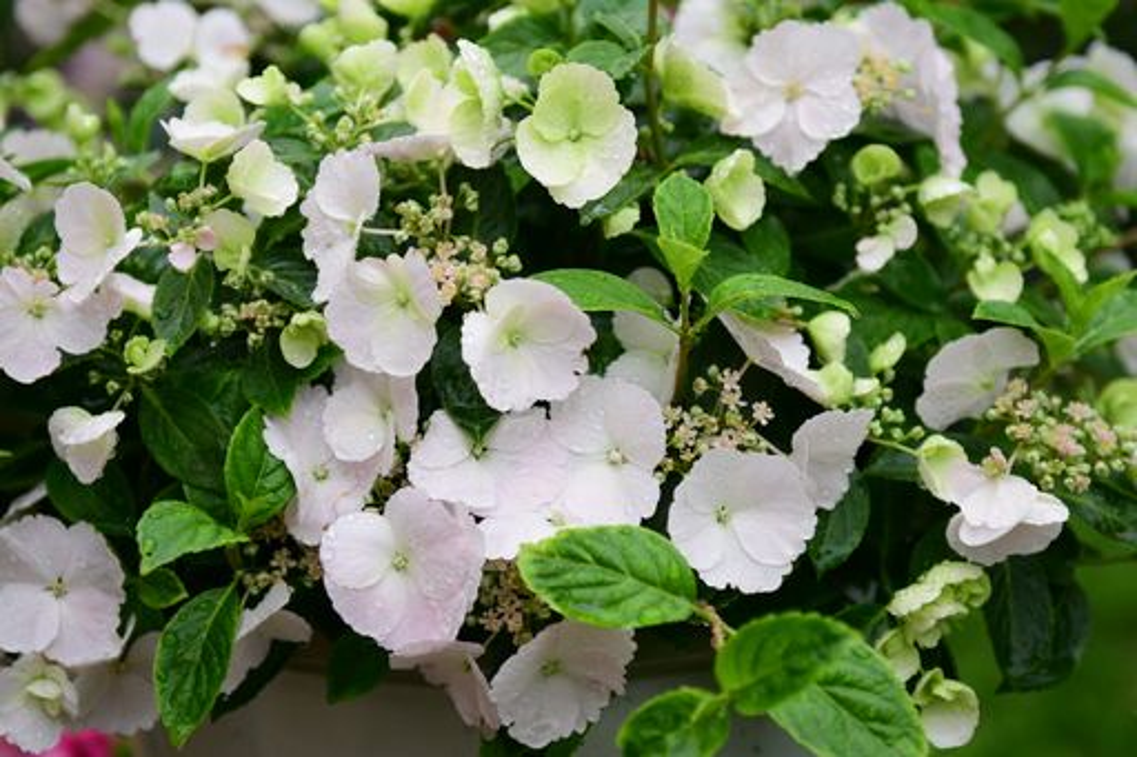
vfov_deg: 15.7
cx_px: 568
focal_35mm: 87
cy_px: 378
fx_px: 2747
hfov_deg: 23.4
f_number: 2.8
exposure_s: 1/1000
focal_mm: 58
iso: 250
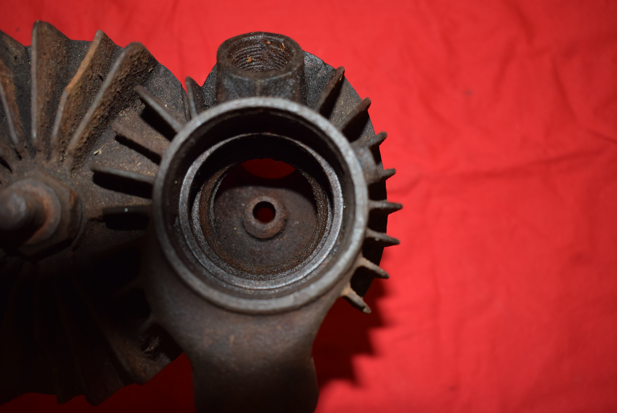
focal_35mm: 44
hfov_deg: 44.9
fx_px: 746
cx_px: 308
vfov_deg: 30.9
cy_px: 206
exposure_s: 1/200
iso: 400
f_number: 5
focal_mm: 29
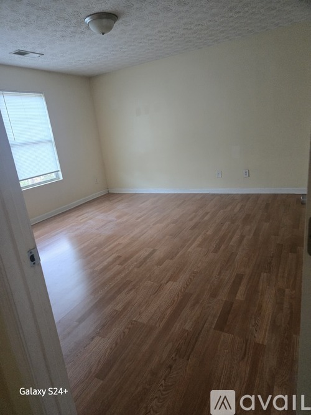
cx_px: 156
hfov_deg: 58.9
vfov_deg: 73.9
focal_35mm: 23
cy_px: 208
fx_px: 276
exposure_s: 1/120
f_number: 1.8
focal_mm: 5.4
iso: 800
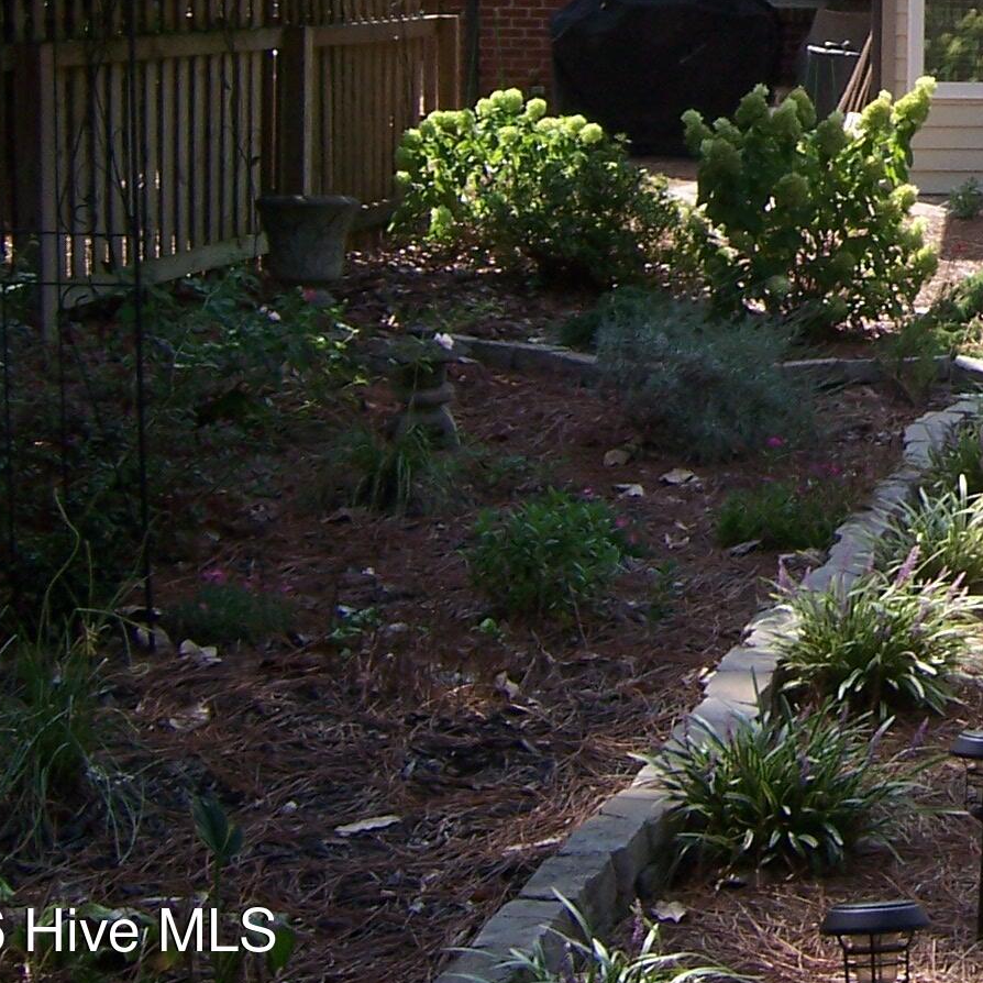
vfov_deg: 19.9
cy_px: -35
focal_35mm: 84
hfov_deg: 19.2
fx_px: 2699
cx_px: 1240
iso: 80
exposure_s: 1/350
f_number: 3.4
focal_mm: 5.5
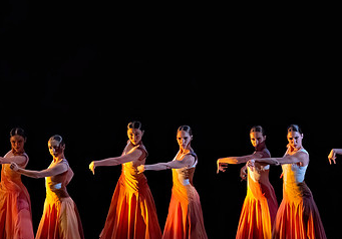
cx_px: 238
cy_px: 114
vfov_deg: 4.0
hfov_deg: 5.7
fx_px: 3431
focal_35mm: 356
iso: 16000
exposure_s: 1/400
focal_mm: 192
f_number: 5.6
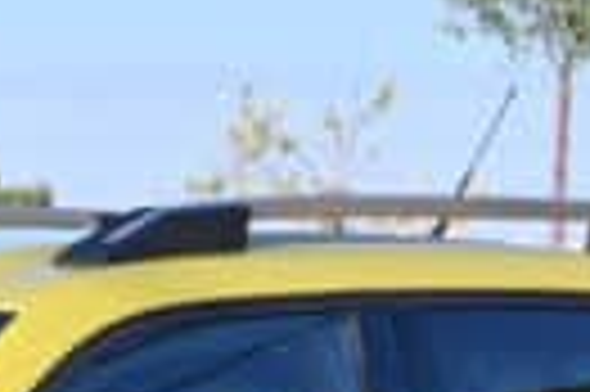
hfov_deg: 7.7
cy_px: 696
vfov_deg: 5.6
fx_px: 3978
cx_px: -1009
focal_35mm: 243
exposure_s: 1/320
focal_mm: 31
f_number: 6.3
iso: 200
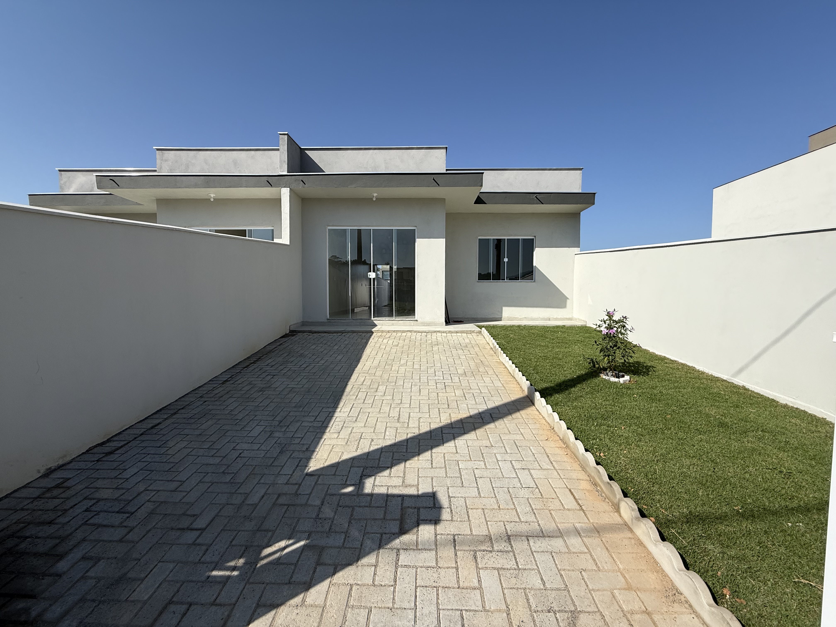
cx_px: 418
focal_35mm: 14
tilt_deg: -2.1
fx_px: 338
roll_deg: -0.7
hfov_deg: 102.1
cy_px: 314
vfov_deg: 85.7
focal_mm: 2.22
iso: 50
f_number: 2.2
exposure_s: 1/2841
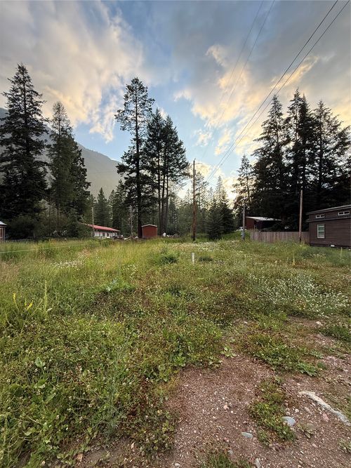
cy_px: 234
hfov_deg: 85.7
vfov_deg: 102.1
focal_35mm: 14
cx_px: 176
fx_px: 189
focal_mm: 2.22
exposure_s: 1/267
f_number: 2.2
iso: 64
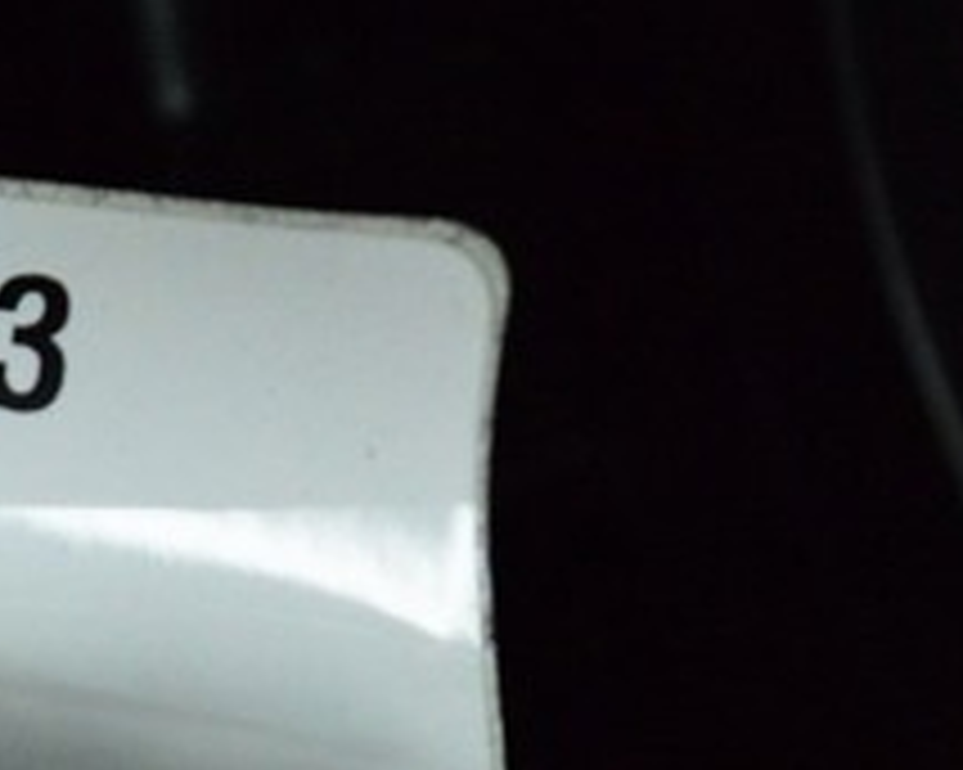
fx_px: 6592
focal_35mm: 231
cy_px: 299
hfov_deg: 8.2
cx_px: -364
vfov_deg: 6.7
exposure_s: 1/800
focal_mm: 55
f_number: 6.3
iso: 6400
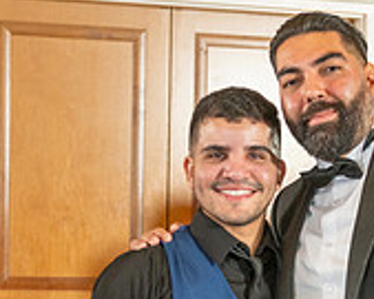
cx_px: 336
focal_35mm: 142
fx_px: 1571
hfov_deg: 13.5
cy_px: 360
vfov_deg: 10.7
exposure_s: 1/160
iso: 800
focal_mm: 44
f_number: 3.5
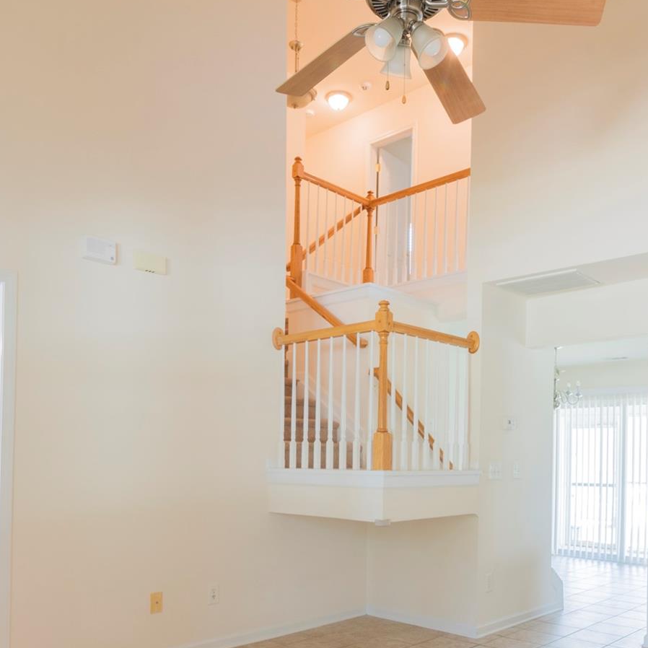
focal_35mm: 31
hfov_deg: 52.5
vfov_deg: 51.2
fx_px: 657
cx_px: 352
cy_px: 449
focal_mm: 16
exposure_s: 1/2
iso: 200
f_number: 13
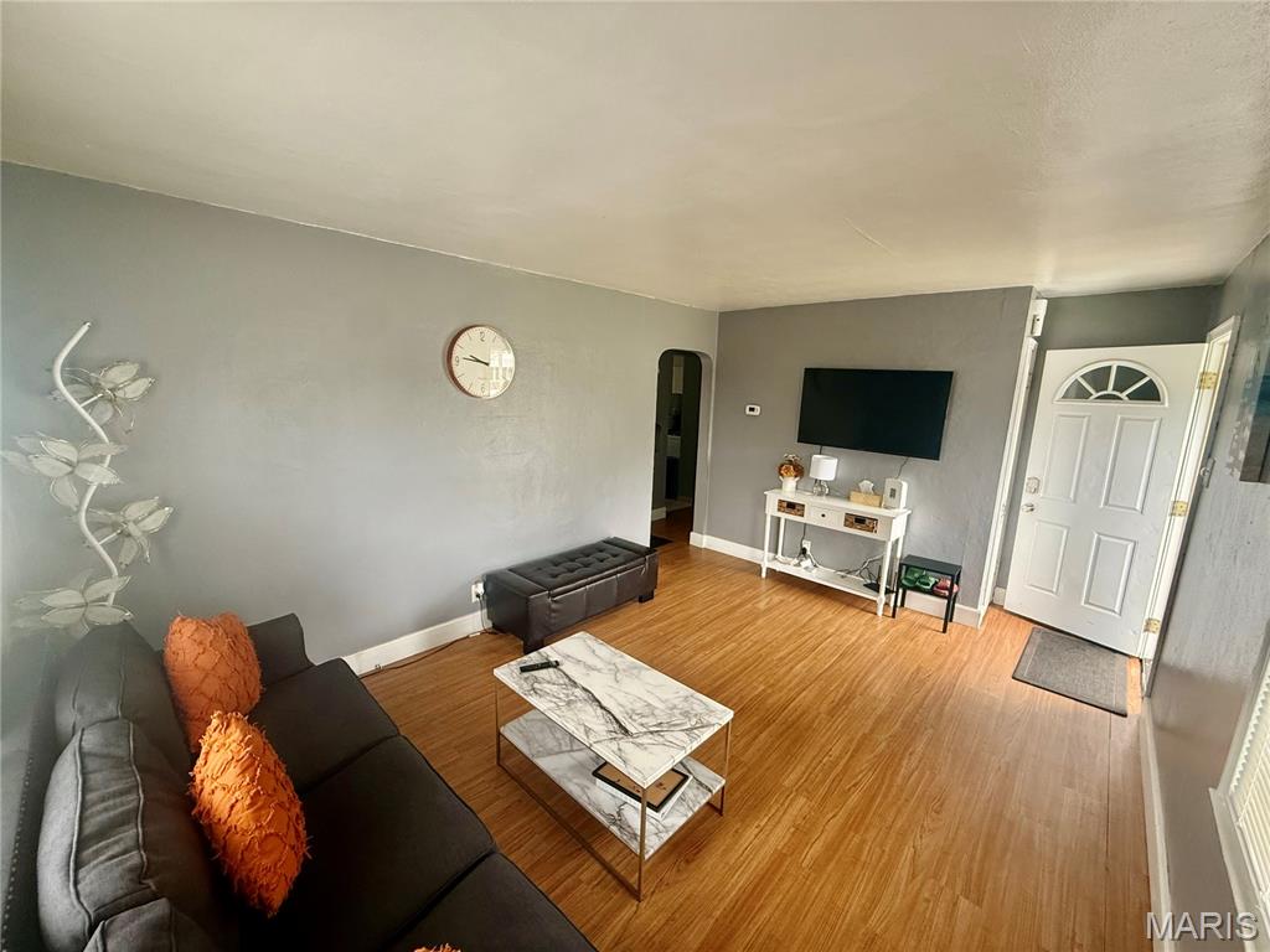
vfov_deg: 85.7
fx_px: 514
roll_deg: -1.4
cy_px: 476
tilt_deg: -9.6
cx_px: 635
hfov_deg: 102.1
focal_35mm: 14
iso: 320
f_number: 2.2
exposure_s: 1/99
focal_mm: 2.22
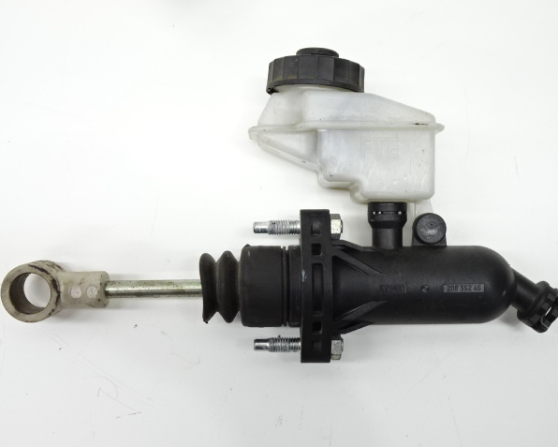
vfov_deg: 34.9
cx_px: 291
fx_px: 710
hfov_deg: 42.9
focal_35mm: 43
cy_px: 223
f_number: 4
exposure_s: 1/50
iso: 200
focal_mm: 7.05
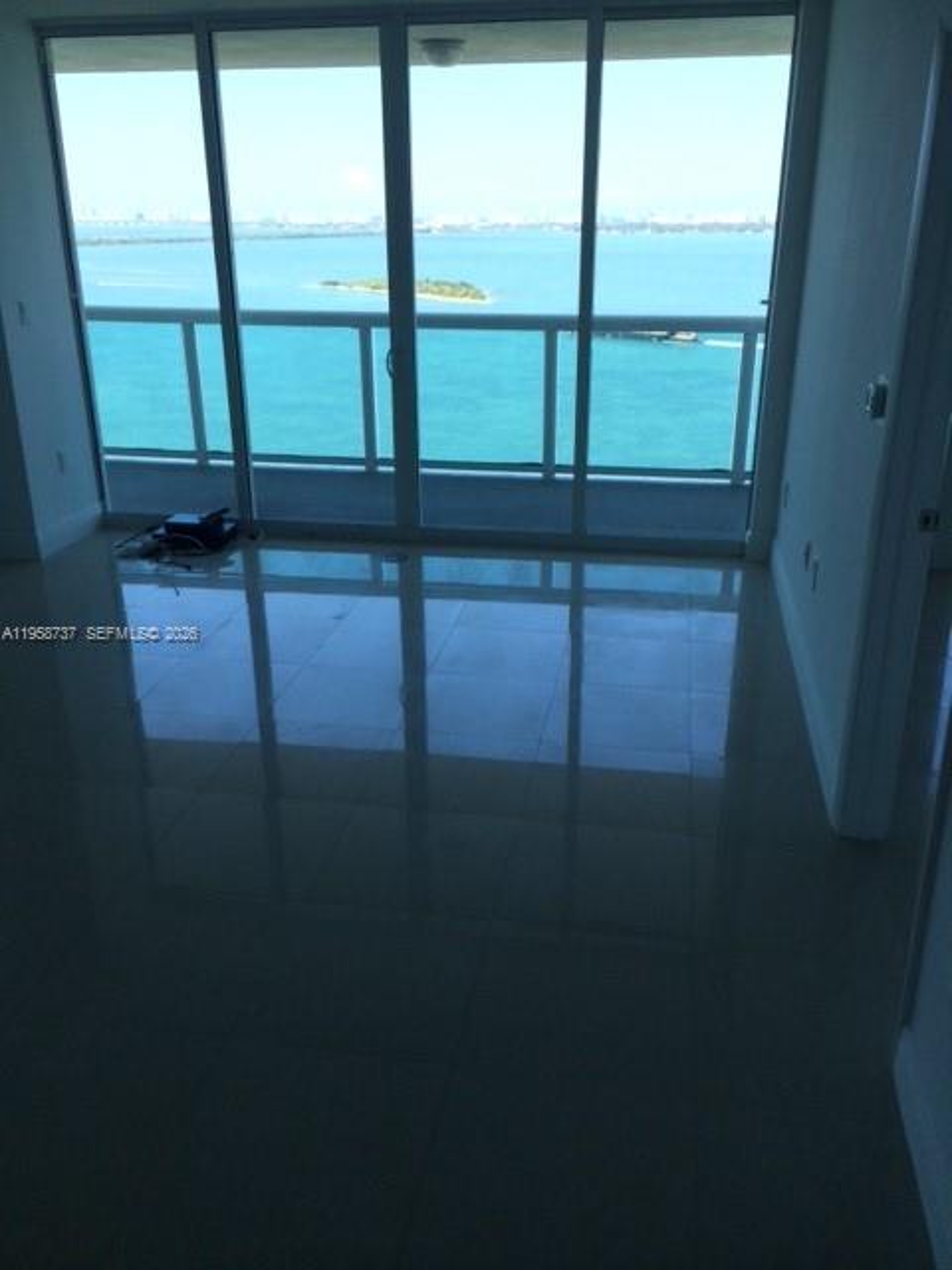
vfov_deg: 60.0
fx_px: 1100
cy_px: 635
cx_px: 476
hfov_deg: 46.8
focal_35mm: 30
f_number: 2.2
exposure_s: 1/604
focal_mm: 4.12
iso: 32
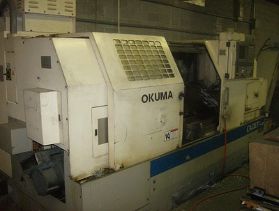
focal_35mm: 36
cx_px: 140
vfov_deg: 39.9
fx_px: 291
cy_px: 106
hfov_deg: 51.2
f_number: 2.8
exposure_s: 1/60
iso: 200
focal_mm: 6
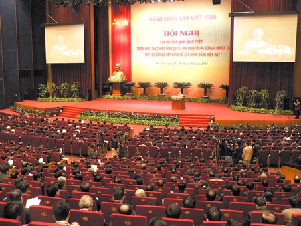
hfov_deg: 47.8
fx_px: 339
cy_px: 113
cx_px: 150
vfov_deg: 36.9
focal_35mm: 39
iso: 400
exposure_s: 1/20
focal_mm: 6.4
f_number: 2.8
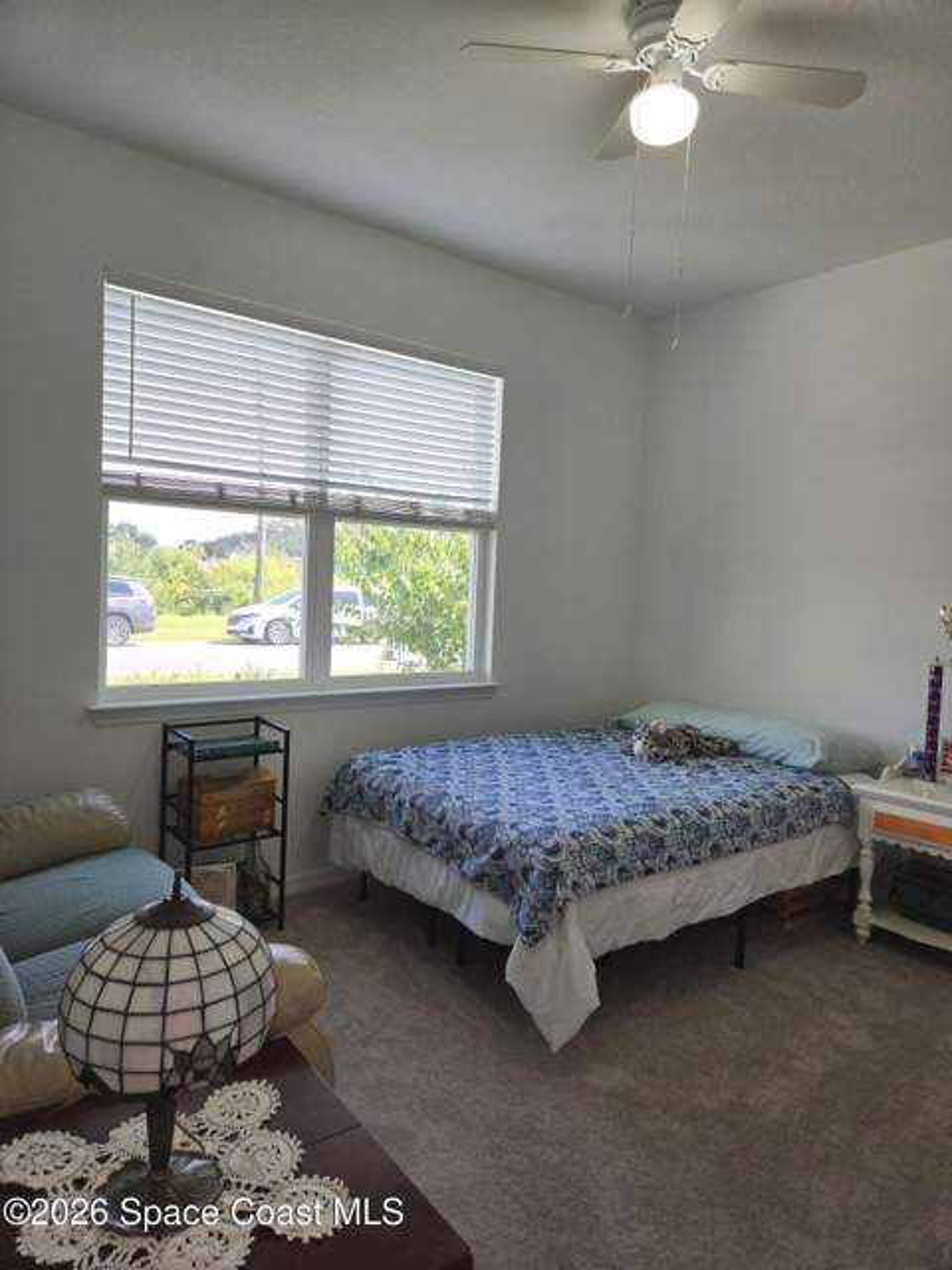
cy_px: 635
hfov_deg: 58.9
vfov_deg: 73.9
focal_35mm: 23
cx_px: 476
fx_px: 843
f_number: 1.8
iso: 25
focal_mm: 5.4
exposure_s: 1/134
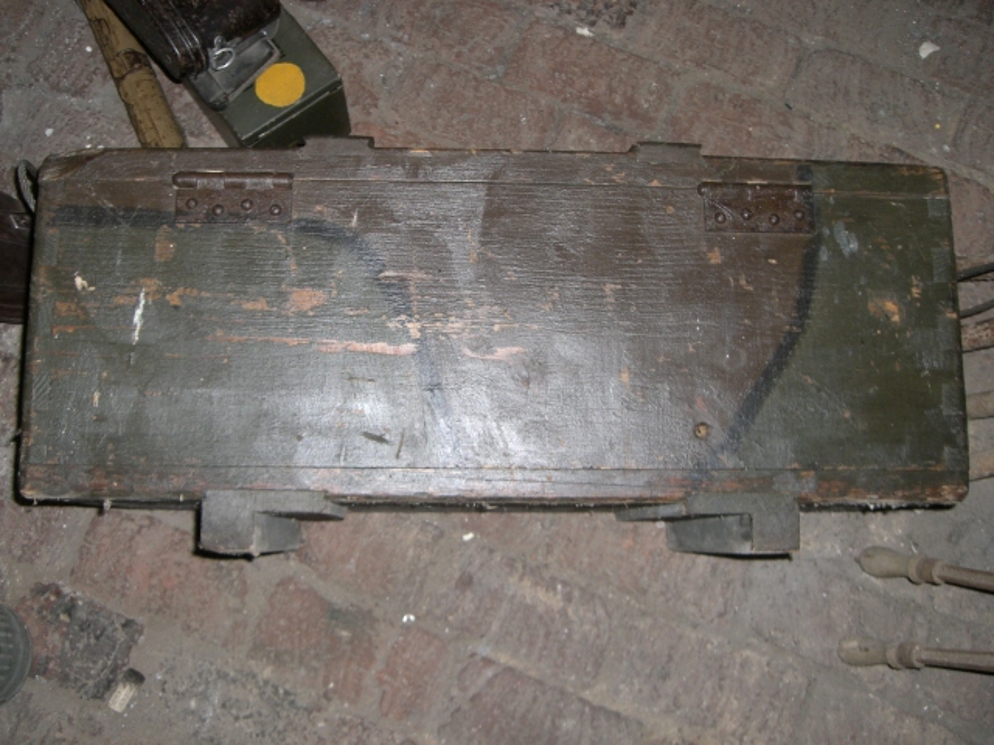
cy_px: 372
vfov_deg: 37.7
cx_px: 497
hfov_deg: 49.0
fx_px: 1091
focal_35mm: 38
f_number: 2.7
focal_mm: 6.2
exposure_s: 1/60
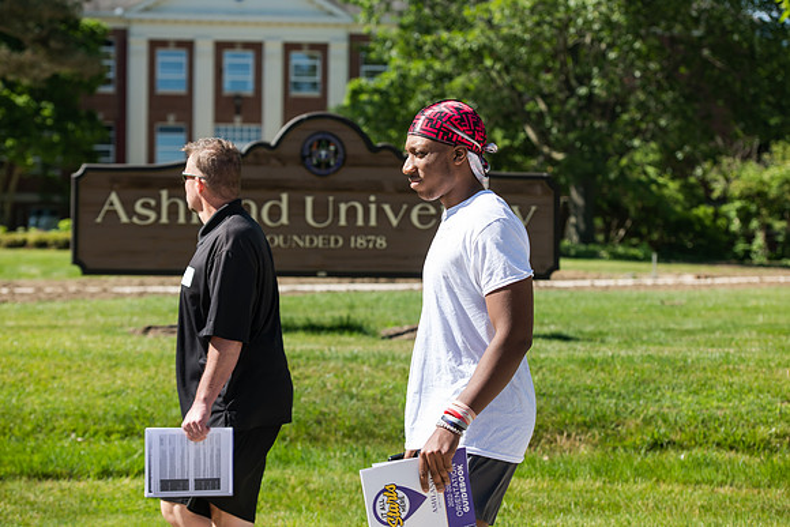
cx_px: 395
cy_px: 264
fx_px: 2019
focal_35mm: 92
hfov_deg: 22.1
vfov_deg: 14.9
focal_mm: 92
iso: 100
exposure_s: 1/500
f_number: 4.5
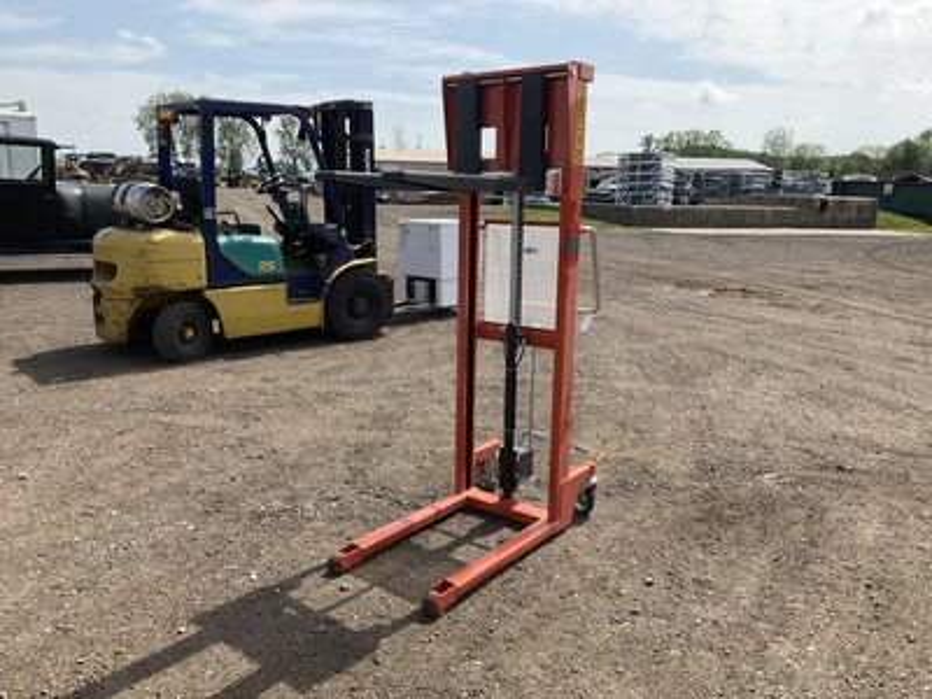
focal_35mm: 29
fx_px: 781
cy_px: 350
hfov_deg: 61.7
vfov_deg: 48.2
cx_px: 466
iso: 25
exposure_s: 1/2141
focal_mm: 3
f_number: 1.8
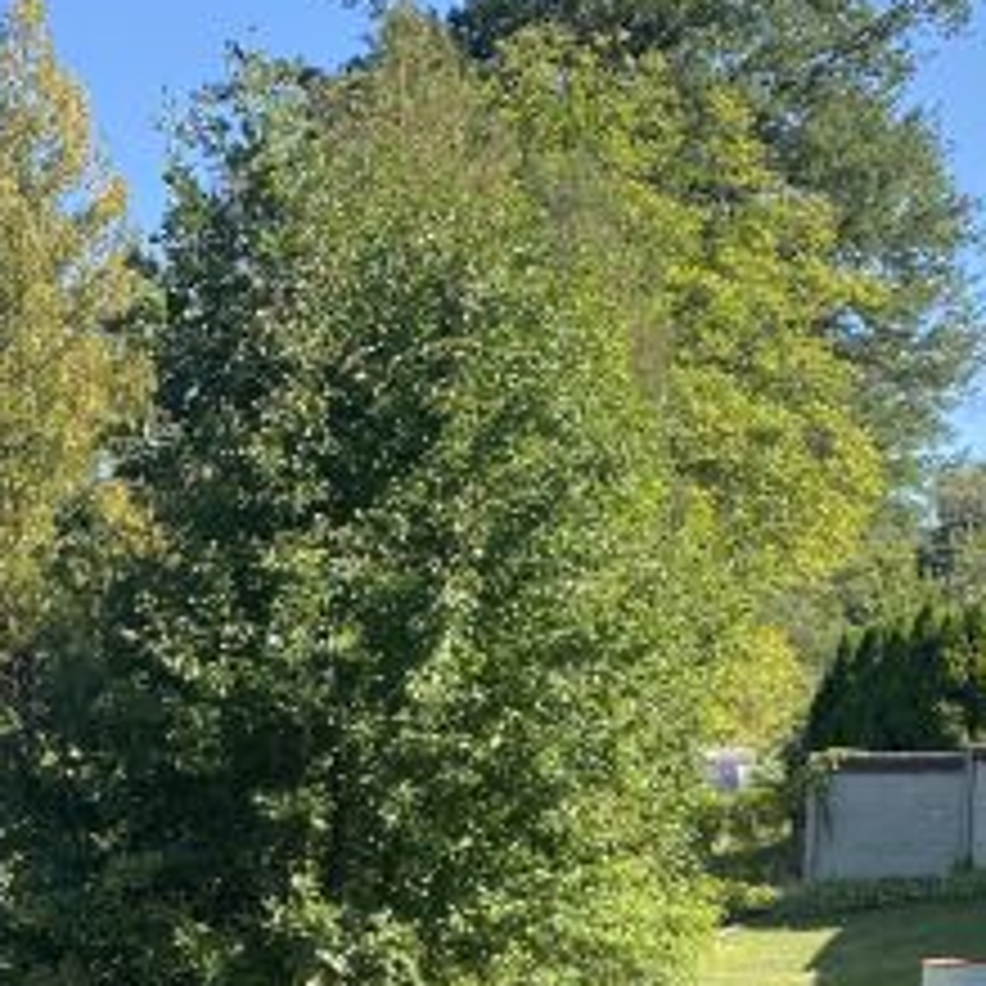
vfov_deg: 19.4
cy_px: 1184
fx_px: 2707
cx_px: 54
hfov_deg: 20.1
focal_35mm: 84
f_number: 1.8
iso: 32
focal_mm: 4.25
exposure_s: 1/1114
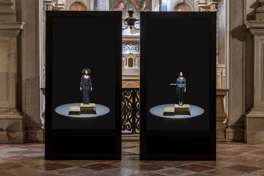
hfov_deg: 28.8
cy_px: 88
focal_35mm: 70
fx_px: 513
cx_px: 132
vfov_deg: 19.5
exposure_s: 1
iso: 200
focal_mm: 70
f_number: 10
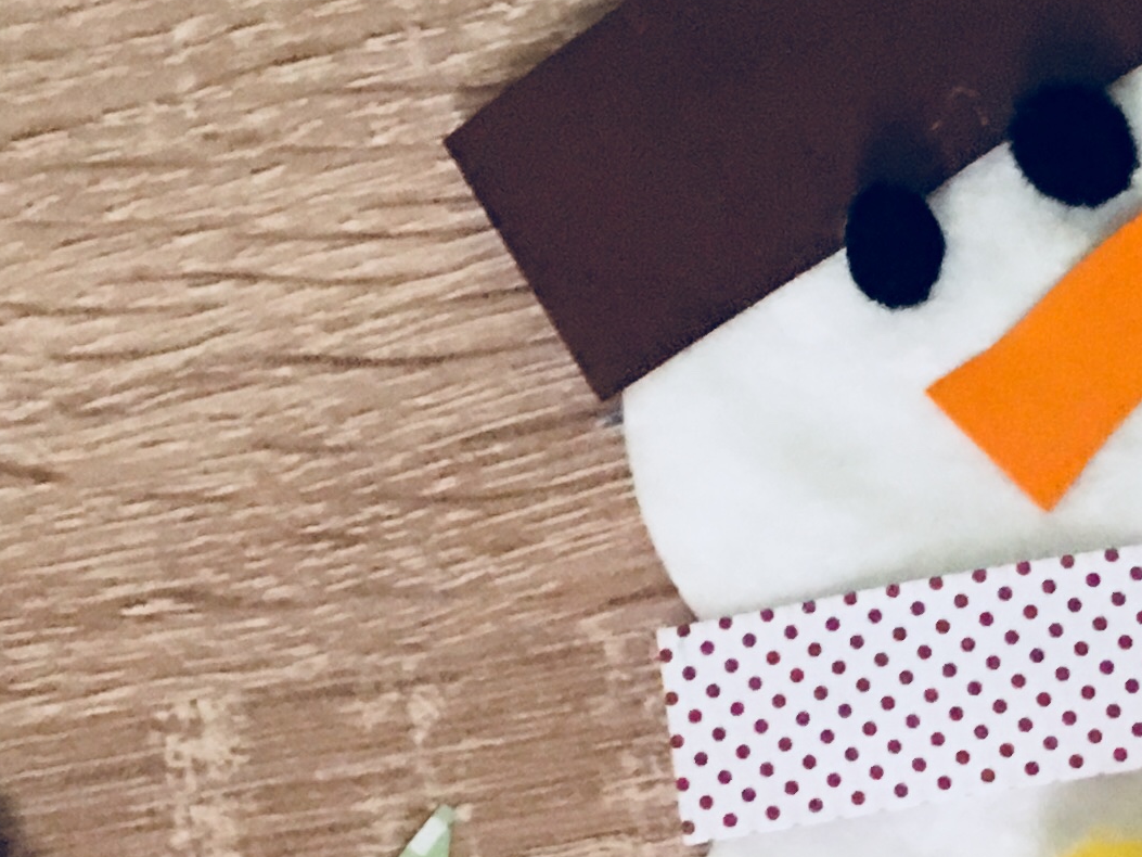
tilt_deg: -84.5
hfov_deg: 17.1
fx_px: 3662
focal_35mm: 111
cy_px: 1053
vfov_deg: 13.0
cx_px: 1298
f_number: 2.2
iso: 100
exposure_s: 1/8
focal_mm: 4.15
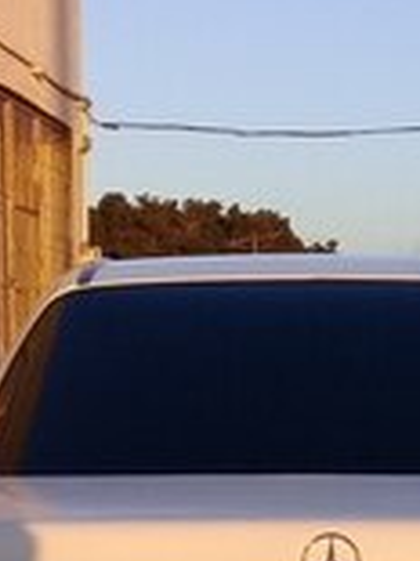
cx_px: 282
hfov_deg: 14.9
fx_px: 1604
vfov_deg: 18.2
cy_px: 767
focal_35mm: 99
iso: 50
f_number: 2.2
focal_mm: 3.3
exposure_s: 1/370
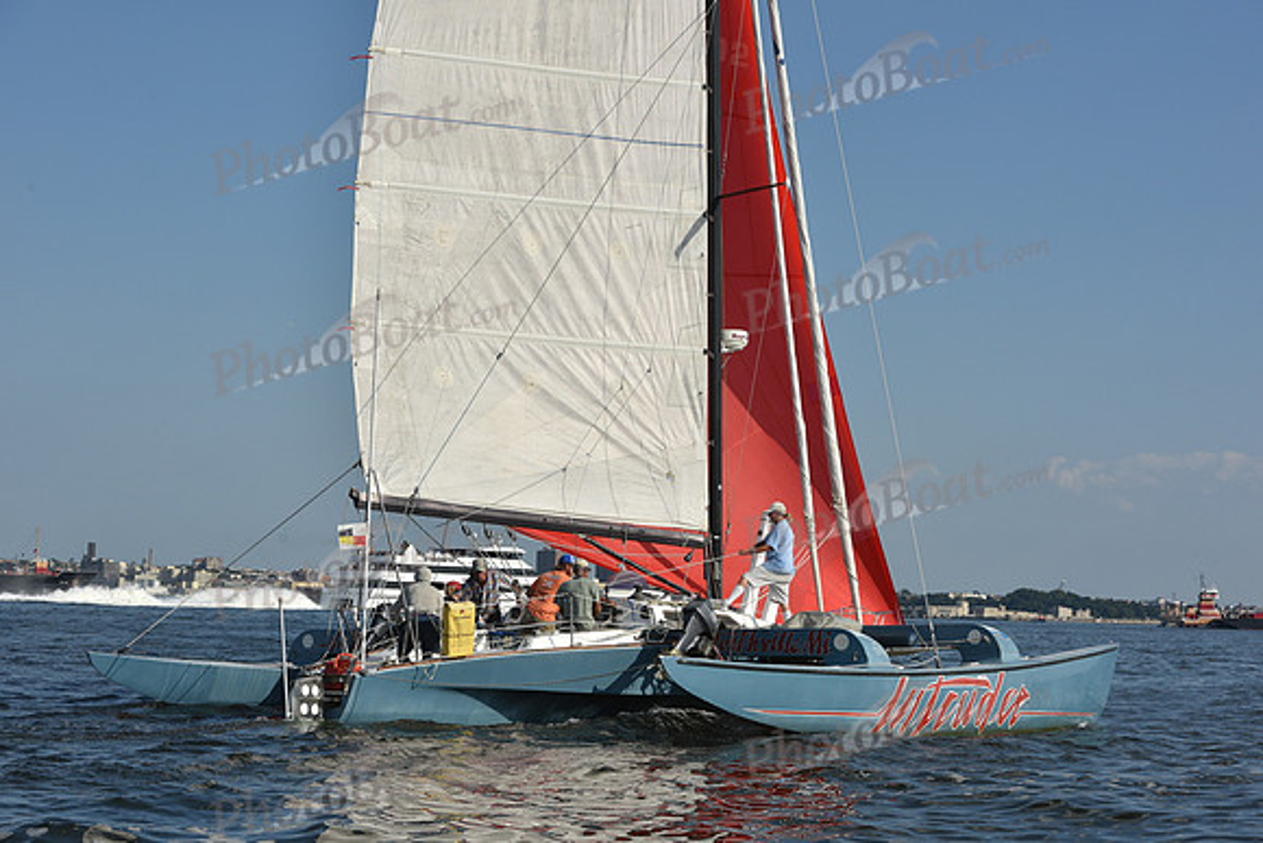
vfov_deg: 19.5
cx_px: 632
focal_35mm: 70
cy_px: 422
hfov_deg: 28.8
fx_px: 2456
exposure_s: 1/1250
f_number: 9
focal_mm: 70
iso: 250
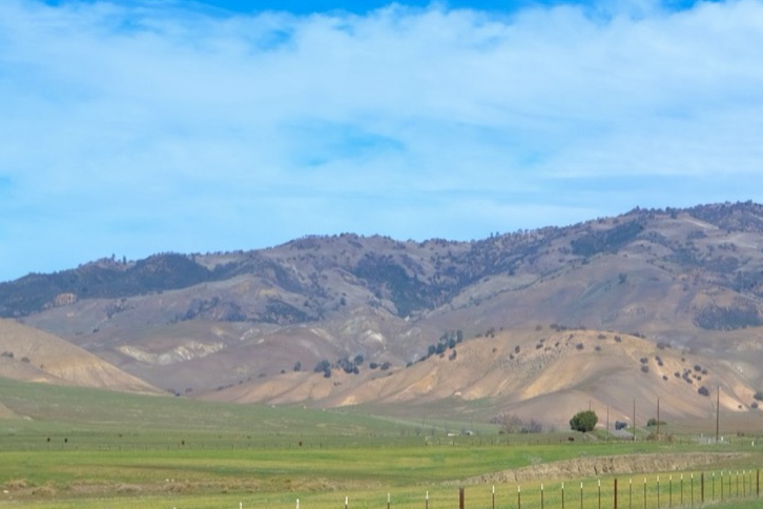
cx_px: 543
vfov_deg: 11.7
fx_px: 2480
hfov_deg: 17.4
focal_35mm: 117
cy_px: 318
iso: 160
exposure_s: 1/4000
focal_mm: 33
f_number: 2.5
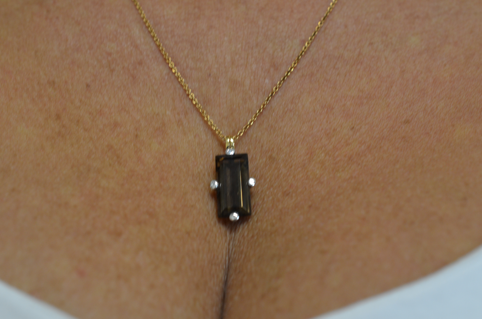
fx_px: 802
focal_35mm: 60
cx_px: 241
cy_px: 160
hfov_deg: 33.5
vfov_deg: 22.5
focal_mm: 40
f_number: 5.6
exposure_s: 1/60
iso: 800
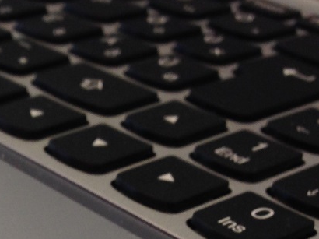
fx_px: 1013
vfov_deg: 12.6
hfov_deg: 17.0
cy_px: 389
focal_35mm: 110
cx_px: -73
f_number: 2.4
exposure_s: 1/20
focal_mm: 4.12
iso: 50
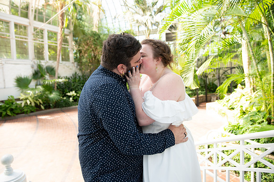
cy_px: 89
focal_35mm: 27
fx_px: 203
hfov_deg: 68.0
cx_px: 133
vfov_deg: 48.3
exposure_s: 1/160
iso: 200
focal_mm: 26
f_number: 2.8
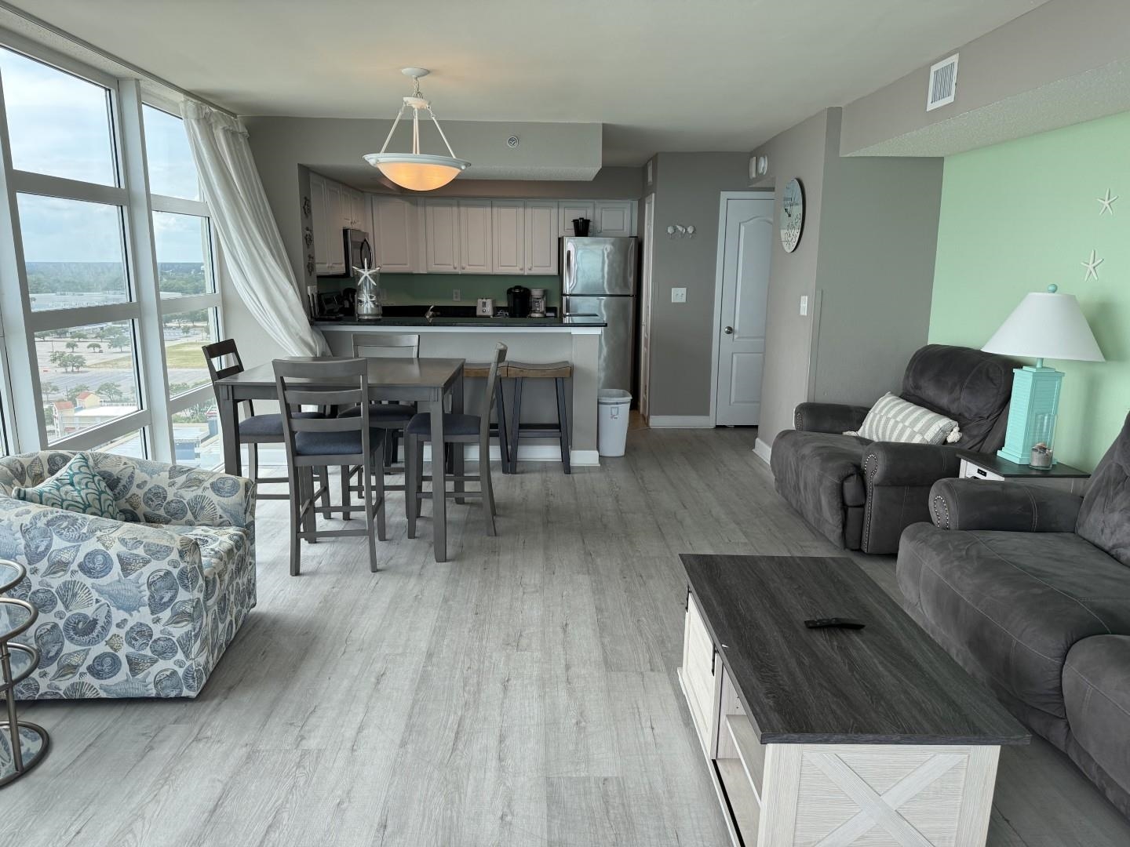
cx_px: 565
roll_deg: -0.5
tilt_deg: -11.4
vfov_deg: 56.8
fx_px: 783
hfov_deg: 71.6
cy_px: 424
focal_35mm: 24
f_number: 1.78
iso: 100
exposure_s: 1/708
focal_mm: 6.76
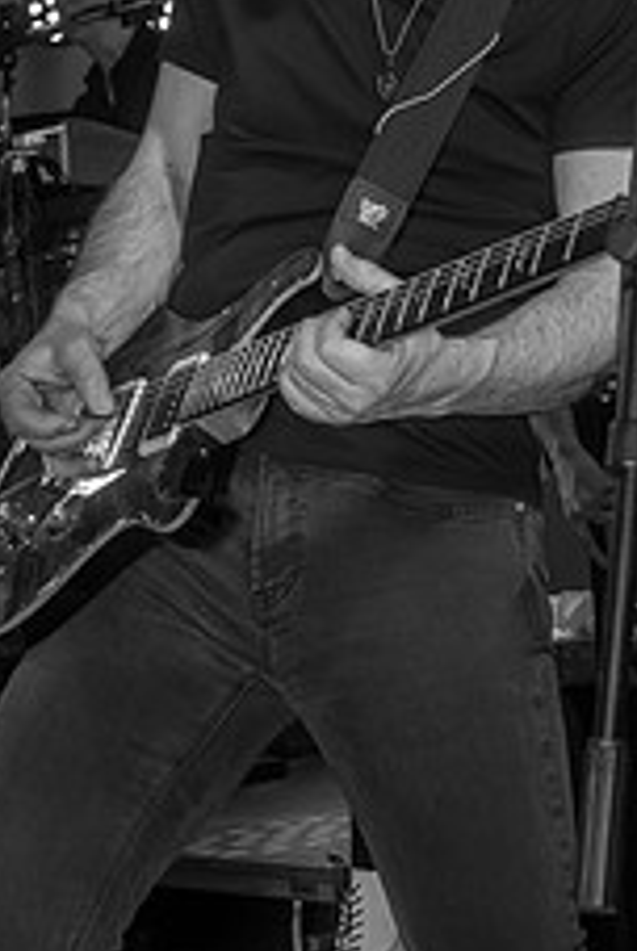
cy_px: 138
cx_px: 331
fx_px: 2619
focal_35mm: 99
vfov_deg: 20.3
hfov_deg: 13.9
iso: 640
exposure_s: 1/80
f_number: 6.3
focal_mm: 50
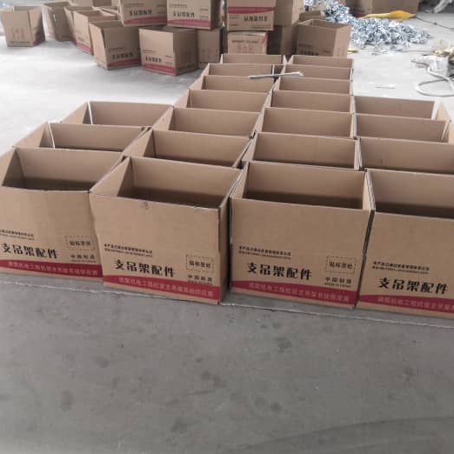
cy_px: 227
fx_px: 475
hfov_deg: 51.1
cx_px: 234
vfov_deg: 51.1
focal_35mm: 32
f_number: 1.8
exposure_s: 1/33.3
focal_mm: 3.95
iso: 320
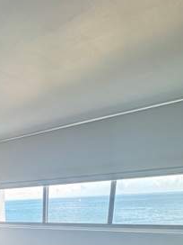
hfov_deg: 36.2
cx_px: -20
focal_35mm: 33
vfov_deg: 43.5
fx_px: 233
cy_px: 267
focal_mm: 2.22
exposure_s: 1/120
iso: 160
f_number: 2.2
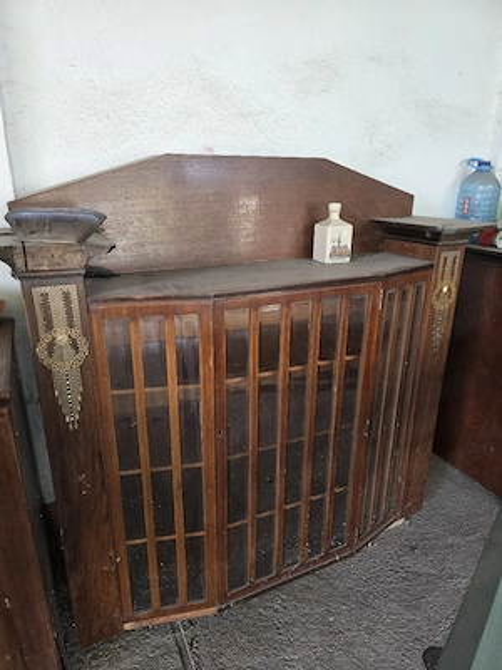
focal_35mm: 23
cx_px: 251
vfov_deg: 73.9
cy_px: 335
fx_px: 445
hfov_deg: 58.9
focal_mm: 6.3
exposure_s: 1/101
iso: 200
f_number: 1.7
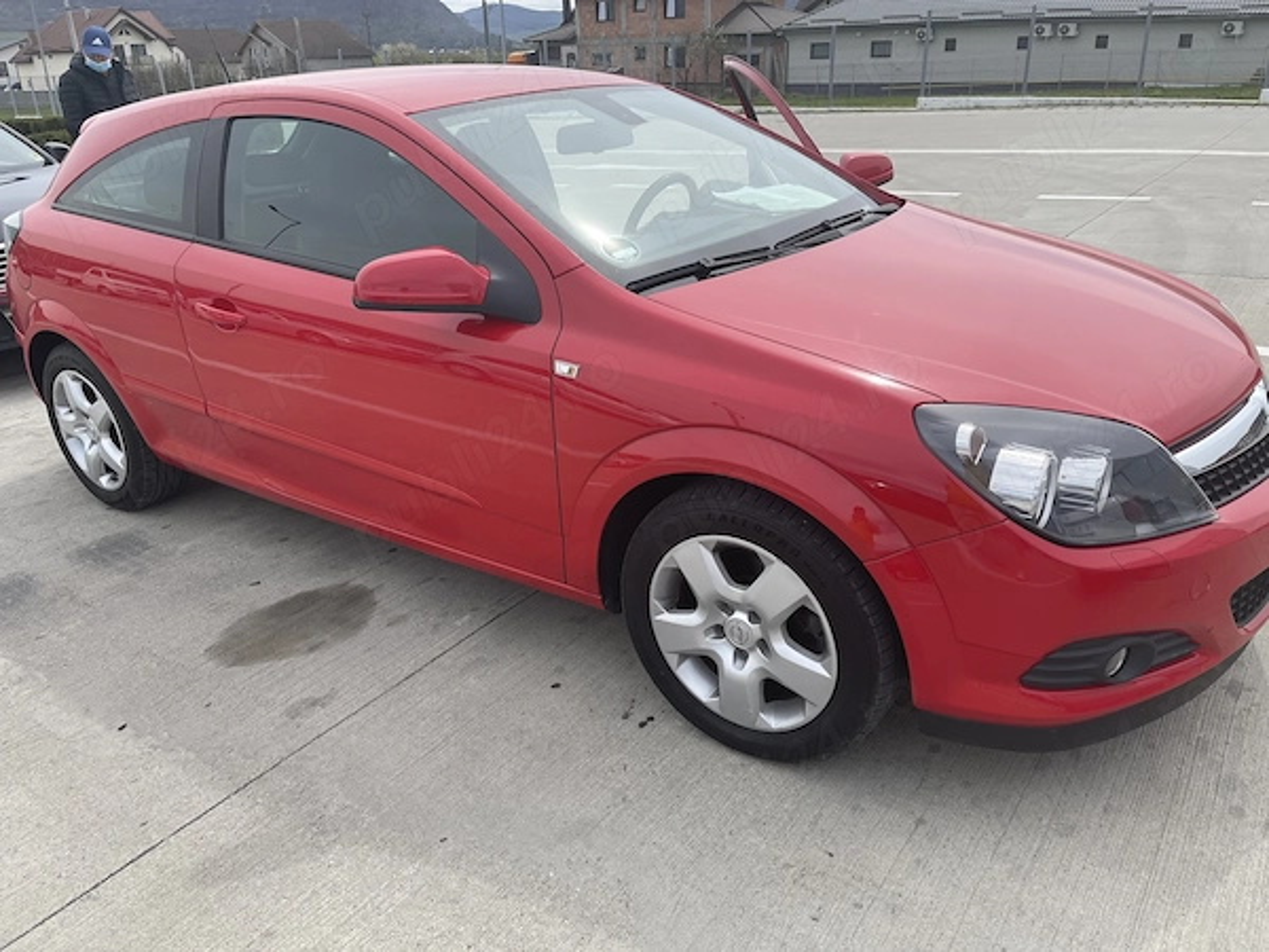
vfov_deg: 53.1
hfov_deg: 67.3
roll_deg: +1.7
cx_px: 634
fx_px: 953
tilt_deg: -25.0
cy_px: 476
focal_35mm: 26
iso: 32
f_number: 1.6
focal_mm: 5.1
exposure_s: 1/2387
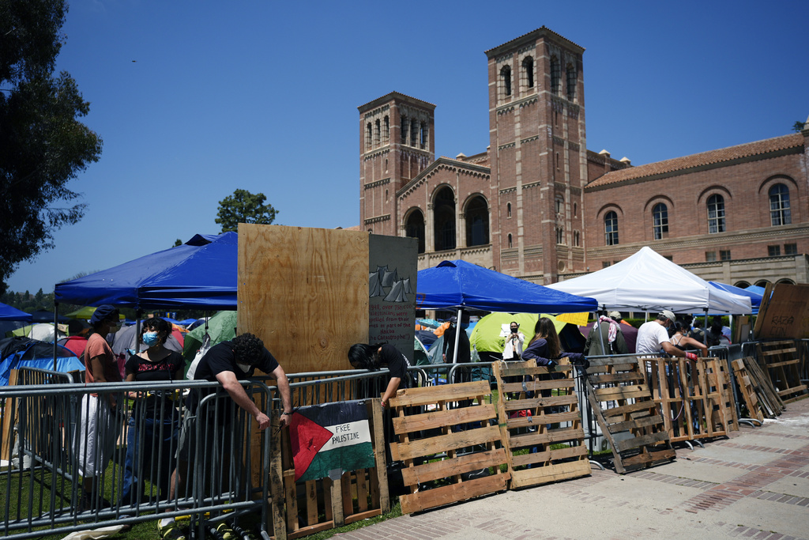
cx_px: 404
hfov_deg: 67.4
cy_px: 270
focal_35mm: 27
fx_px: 607
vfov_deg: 47.9
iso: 125
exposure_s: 1/8000
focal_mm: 27
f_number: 2.8
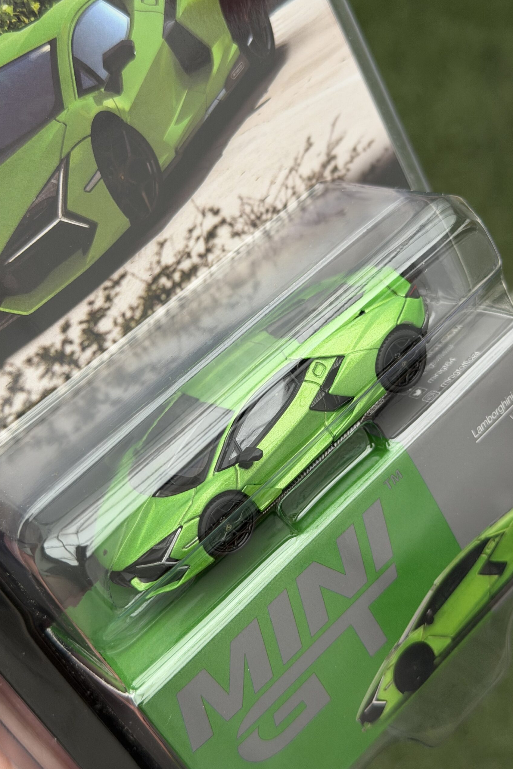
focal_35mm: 50
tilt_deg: -59.0
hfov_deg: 27.0
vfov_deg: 39.6
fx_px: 1069
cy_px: 384
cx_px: 271
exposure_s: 1/60
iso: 100
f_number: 1.78
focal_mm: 6.76
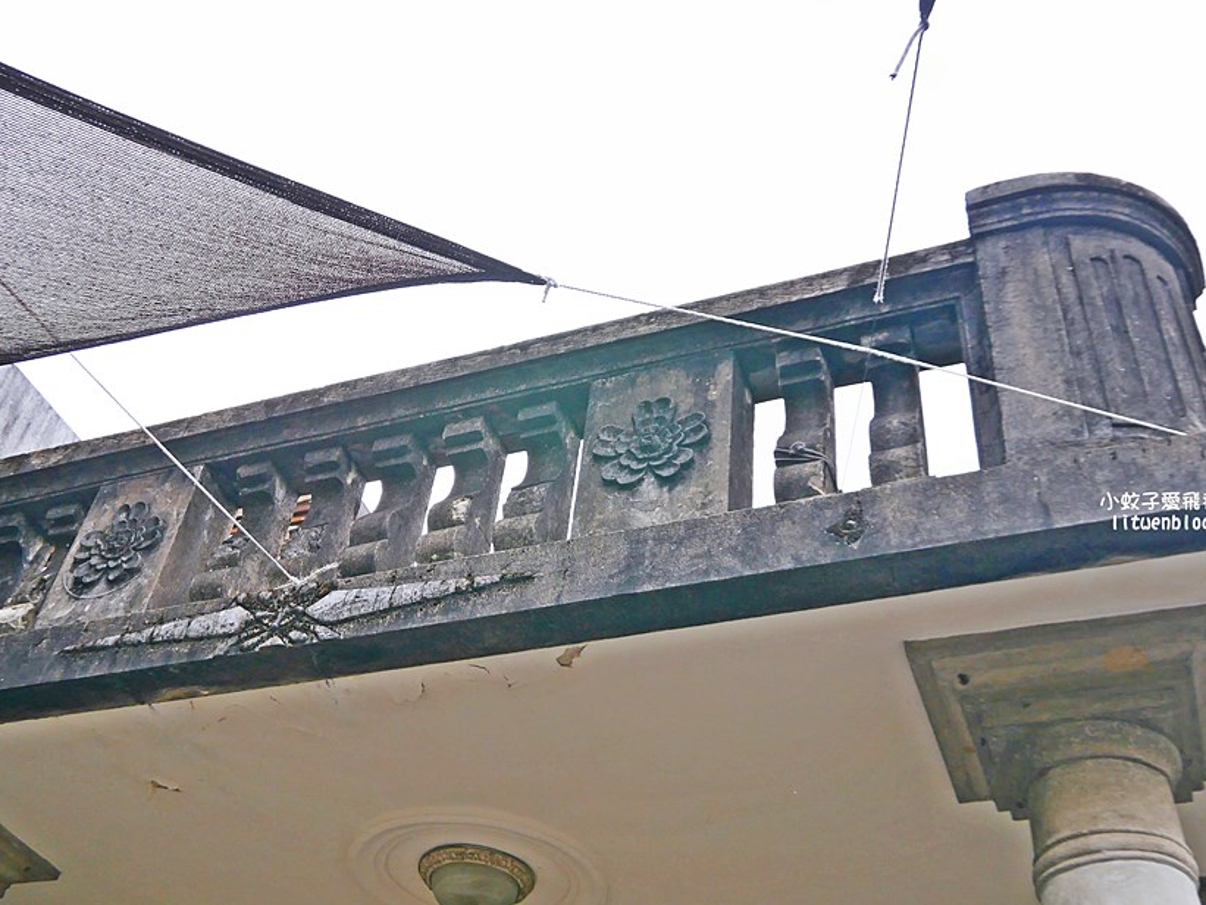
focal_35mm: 39
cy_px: 441
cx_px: 580
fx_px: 1359
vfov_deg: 36.8
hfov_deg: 47.8
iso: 200
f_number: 4
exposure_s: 1/200
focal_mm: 16
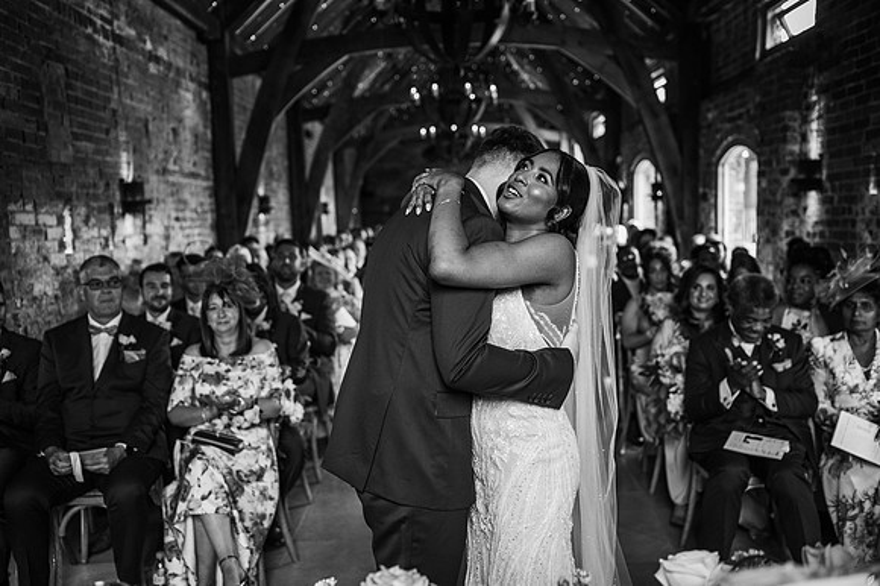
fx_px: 855
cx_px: 440
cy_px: 293
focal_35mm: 35
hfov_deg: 54.5
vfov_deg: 37.8
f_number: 2.2
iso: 720
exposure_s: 1/200
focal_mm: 35
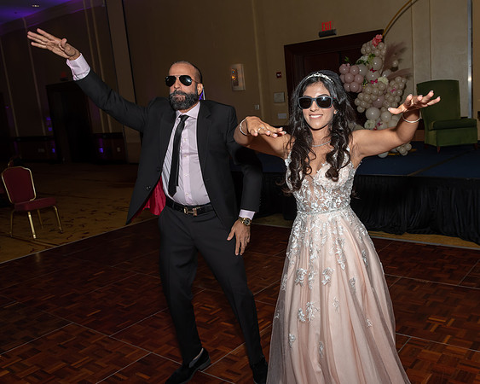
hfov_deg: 55.1
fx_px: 454
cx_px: 303
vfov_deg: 45.8
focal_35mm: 32
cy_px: 182
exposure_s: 1/250
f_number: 6.3
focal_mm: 18
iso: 400
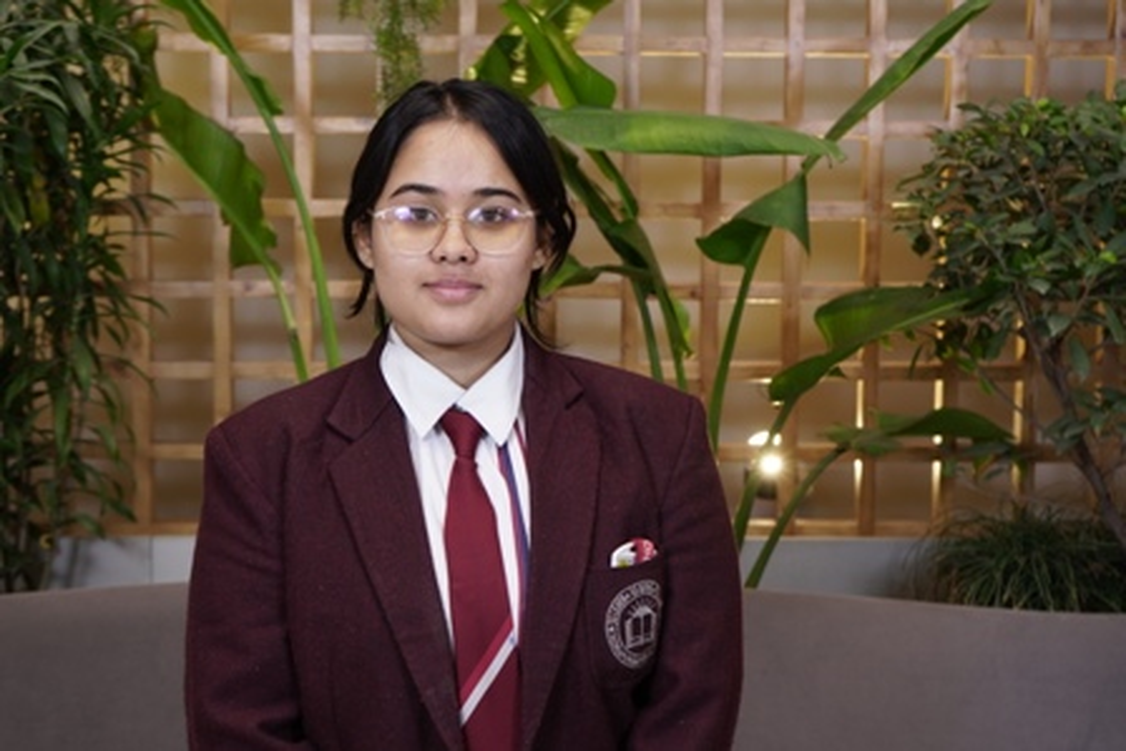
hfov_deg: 32.9
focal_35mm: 61
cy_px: 376
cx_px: 563
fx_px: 1908
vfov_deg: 22.3
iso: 320
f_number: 4.5
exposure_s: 1/80
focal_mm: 41
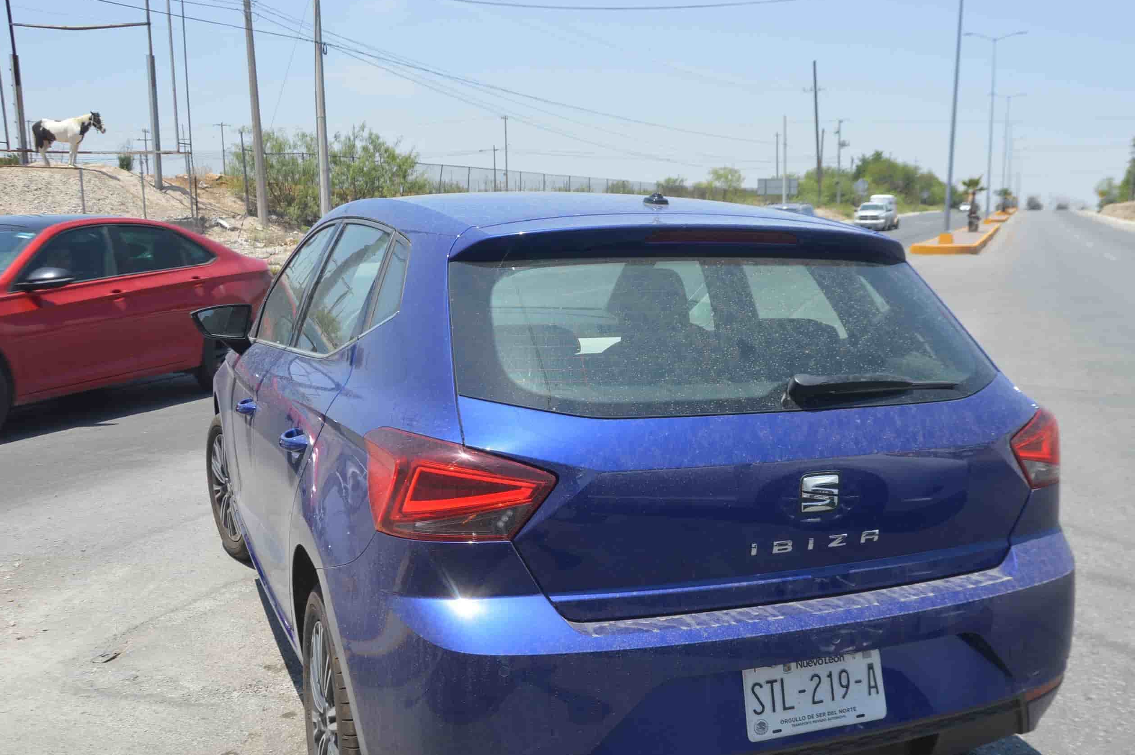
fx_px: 1184
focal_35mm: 38
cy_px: 444
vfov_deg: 35.3
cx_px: 667
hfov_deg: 50.9
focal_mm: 21
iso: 100
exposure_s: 1/250
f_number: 8
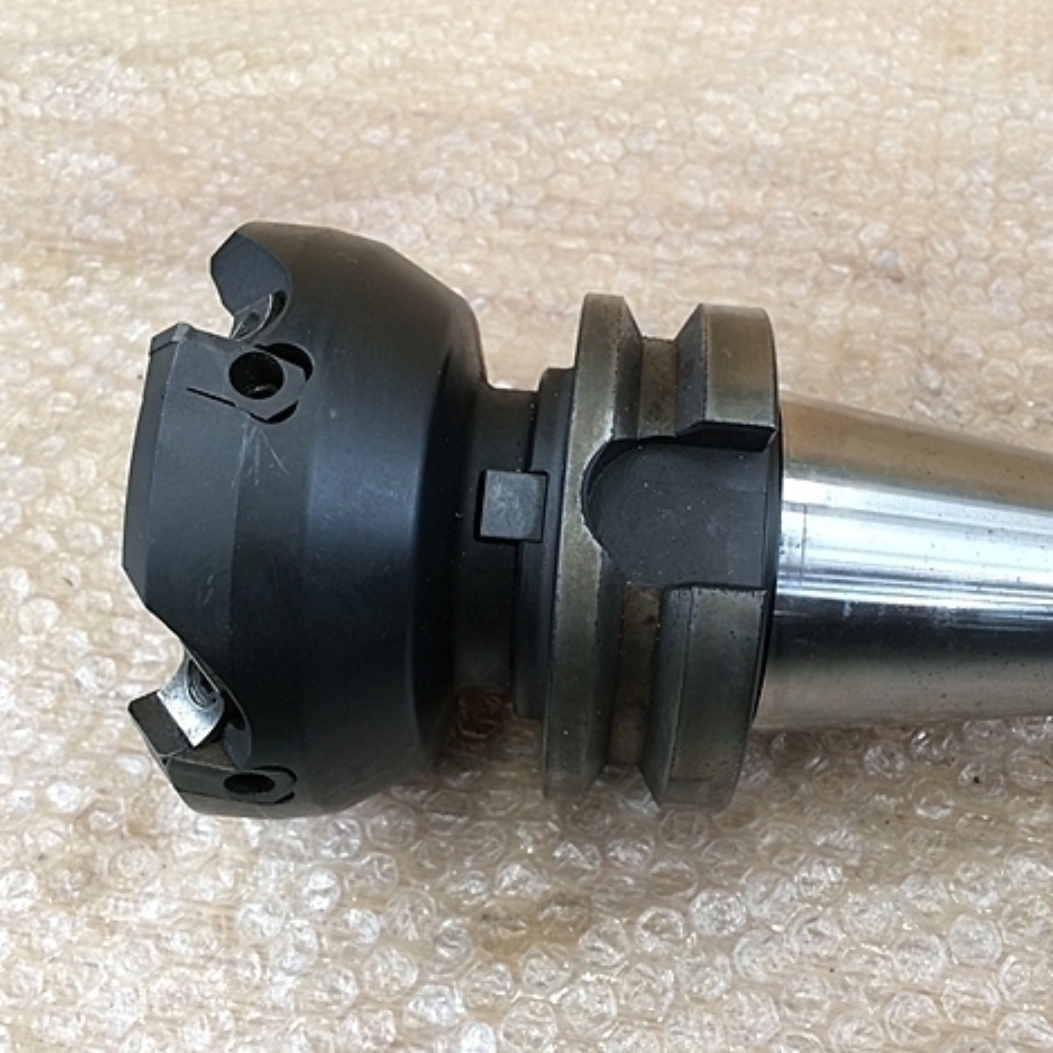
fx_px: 1205
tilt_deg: -51.3
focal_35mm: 35
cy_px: 528
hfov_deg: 46.9
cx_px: 638
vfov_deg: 47.2
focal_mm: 4.15
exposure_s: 1/30
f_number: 2.2
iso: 64
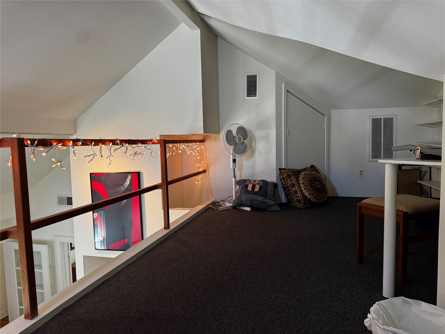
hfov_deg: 71.6
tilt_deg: -5.3
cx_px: 222
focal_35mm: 24
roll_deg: +1.0
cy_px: 167
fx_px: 309
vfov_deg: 56.8
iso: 320
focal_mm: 6.76
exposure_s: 1/60
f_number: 1.78
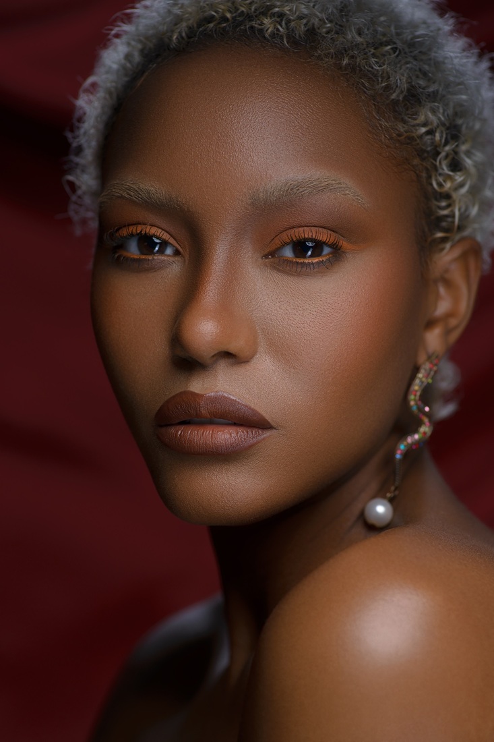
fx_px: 2059
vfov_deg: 20.4
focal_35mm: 100
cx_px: 247
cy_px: 371
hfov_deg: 13.7
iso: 200
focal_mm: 100
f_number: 6.3
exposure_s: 1/160
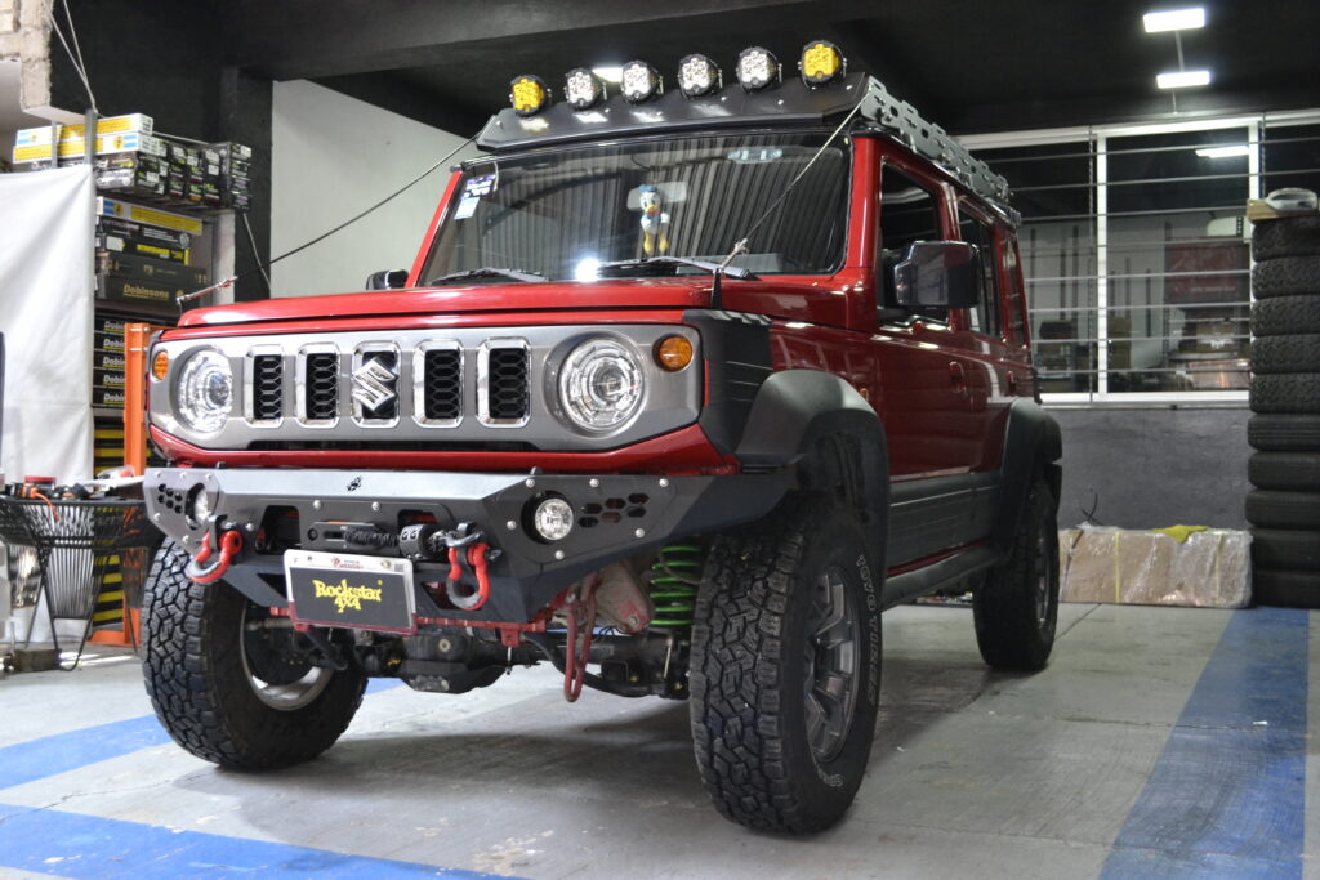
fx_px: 1430
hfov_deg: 49.5
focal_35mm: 39
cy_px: 440
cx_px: 660
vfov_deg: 34.2
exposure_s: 1/60
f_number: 4.2
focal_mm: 26
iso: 1600
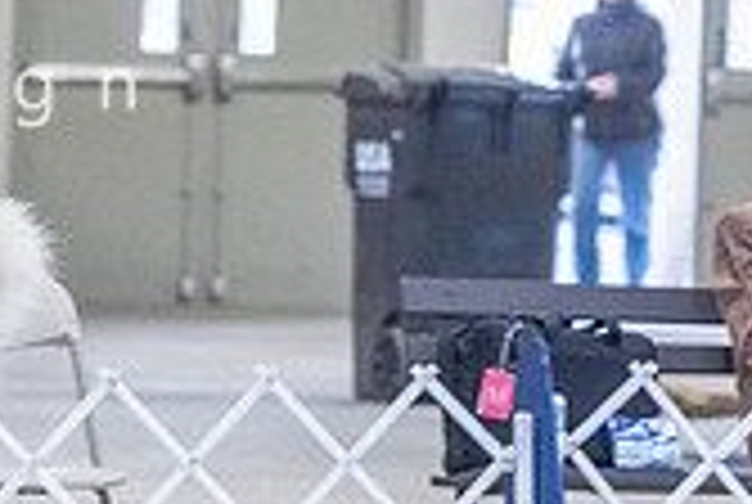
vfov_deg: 3.5
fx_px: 8203
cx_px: -423
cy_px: 223
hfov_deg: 5.2
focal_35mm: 392
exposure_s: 1/320
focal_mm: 113
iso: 6400
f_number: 4
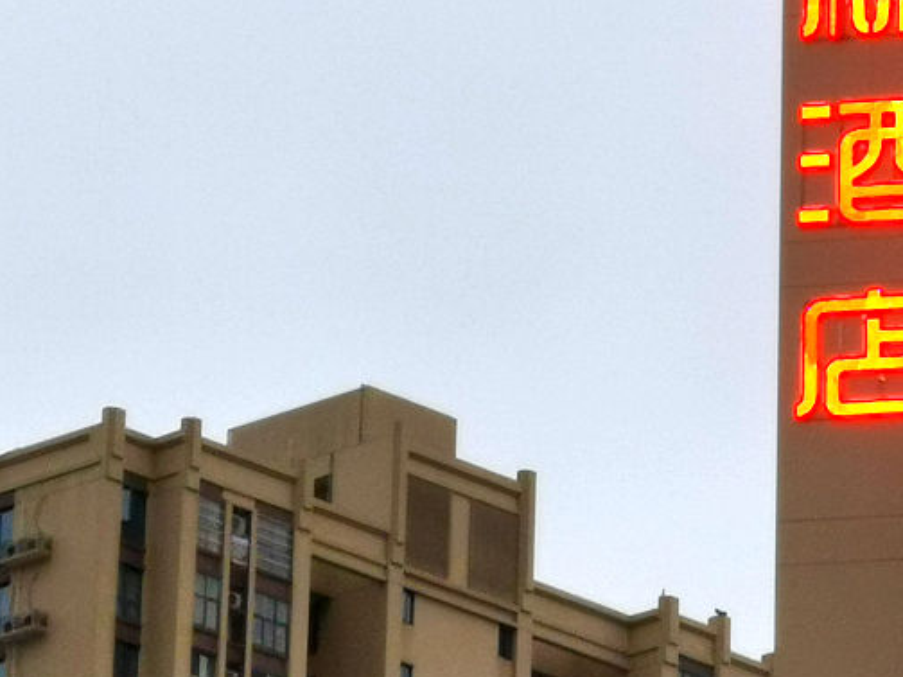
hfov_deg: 6.2
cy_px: 59
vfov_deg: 4.6
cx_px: 903
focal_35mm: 320
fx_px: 8346
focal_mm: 7.48
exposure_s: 1/50
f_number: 2.4
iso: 64
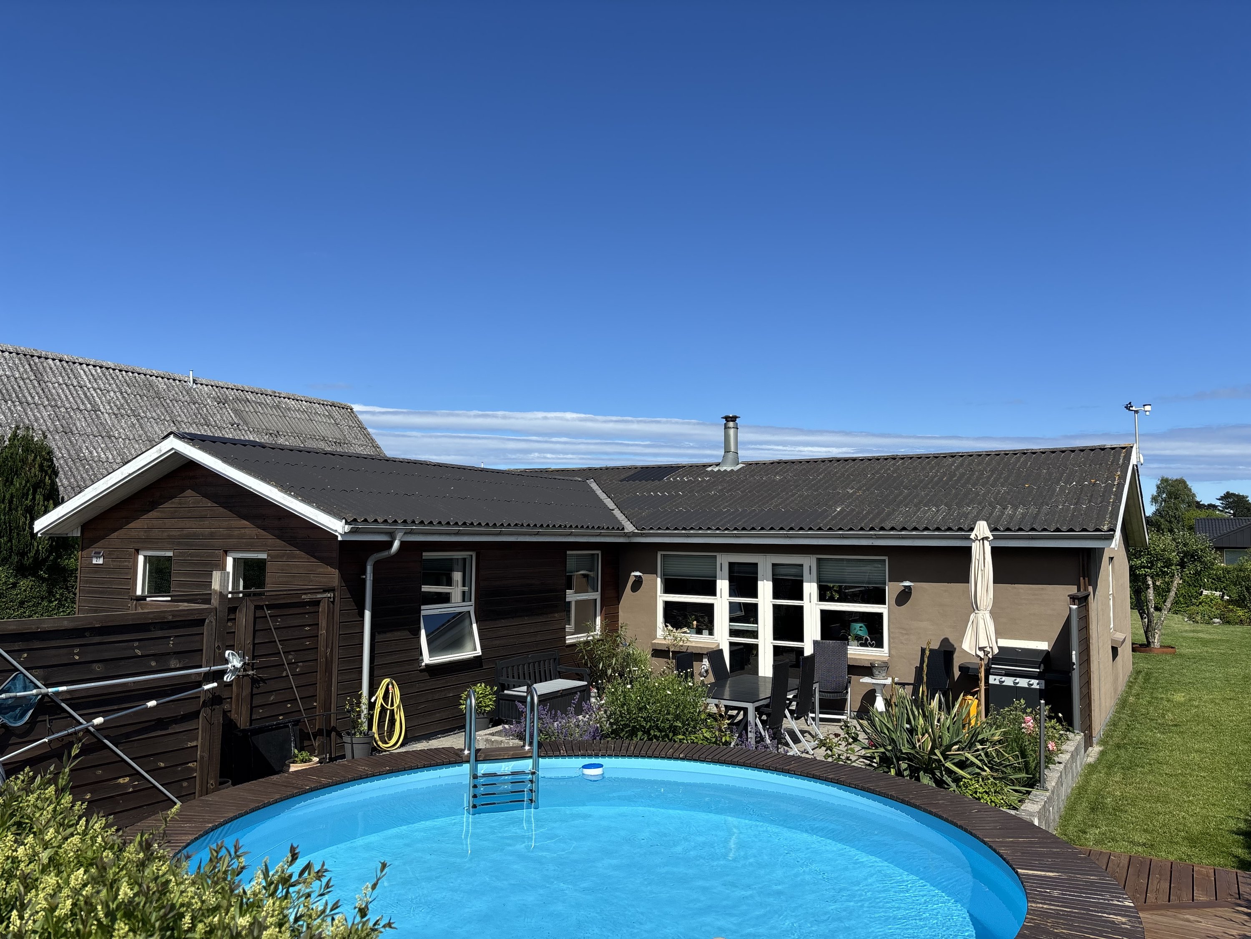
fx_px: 940
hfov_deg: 67.3
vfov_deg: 53.1
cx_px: 626
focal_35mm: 26
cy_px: 470
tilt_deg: +4.3
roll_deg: -0.5
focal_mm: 5.96
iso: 50
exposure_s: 1/3788
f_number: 1.6
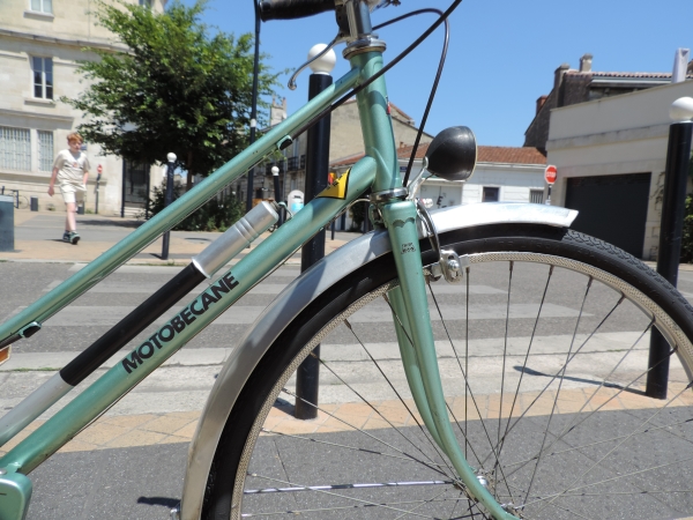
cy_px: 260
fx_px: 480
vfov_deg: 56.8
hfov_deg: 71.6
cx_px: 346
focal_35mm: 24
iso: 80
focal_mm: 4.3
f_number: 3
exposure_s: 1/1000
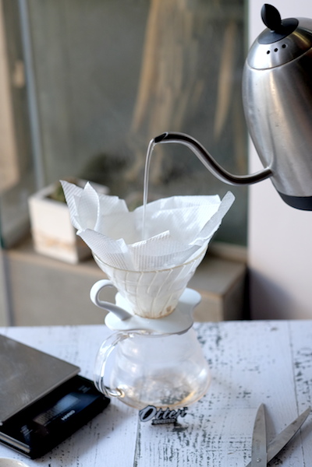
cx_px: 156
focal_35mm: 84
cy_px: 234
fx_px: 1092
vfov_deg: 24.2
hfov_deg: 16.3
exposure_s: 1/100
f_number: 2.8
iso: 800
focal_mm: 56
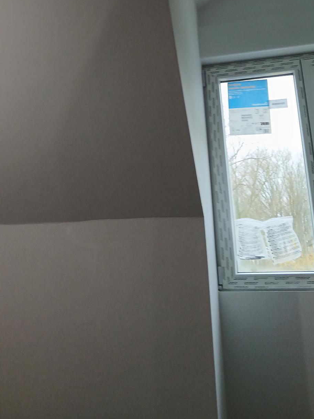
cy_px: 105
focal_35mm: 41
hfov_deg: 34.9
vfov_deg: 44.3
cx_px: 113
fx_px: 496
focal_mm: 3.98
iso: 125
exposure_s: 1/50
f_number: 1.8
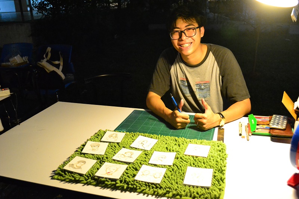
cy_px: 100
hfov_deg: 57.2
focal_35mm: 33
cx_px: 150
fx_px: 274
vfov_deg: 40.0
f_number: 5
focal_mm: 22
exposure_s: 1/100
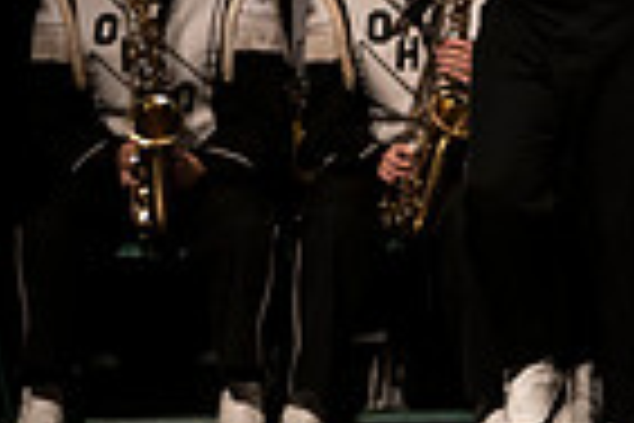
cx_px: 1138
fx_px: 14440
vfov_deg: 1.7
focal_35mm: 820
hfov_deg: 2.5
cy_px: -117
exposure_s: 1/500
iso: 2500
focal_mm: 200
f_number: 2.8
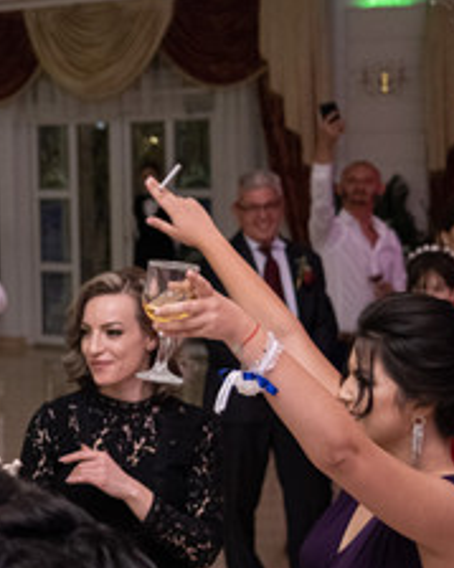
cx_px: -264
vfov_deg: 20.4
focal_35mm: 94
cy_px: 331
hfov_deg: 15.0
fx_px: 1580
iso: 1600
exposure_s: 1/125
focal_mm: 23
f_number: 2.2
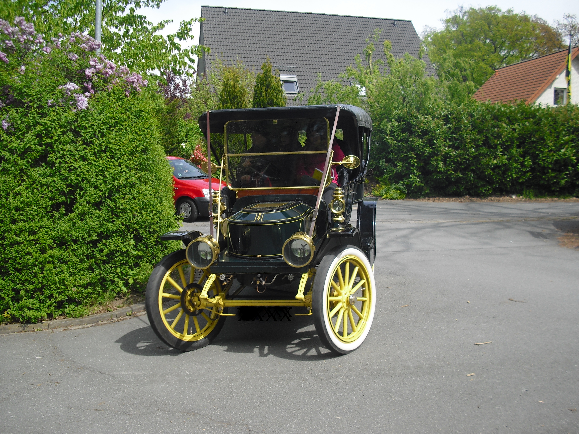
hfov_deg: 49.0
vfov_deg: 37.7
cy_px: 217
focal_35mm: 38
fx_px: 636
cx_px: 290
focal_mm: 6.2
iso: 64
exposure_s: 1/125
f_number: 5.6
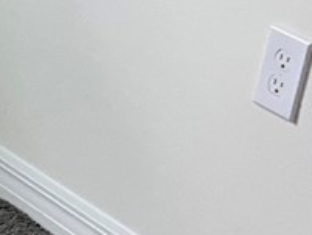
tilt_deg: -23.6
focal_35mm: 207
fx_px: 1867
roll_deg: -1.4
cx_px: -744
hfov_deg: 7.8
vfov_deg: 7.2
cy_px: 100
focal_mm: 5.7
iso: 64
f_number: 1.5
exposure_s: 1/139
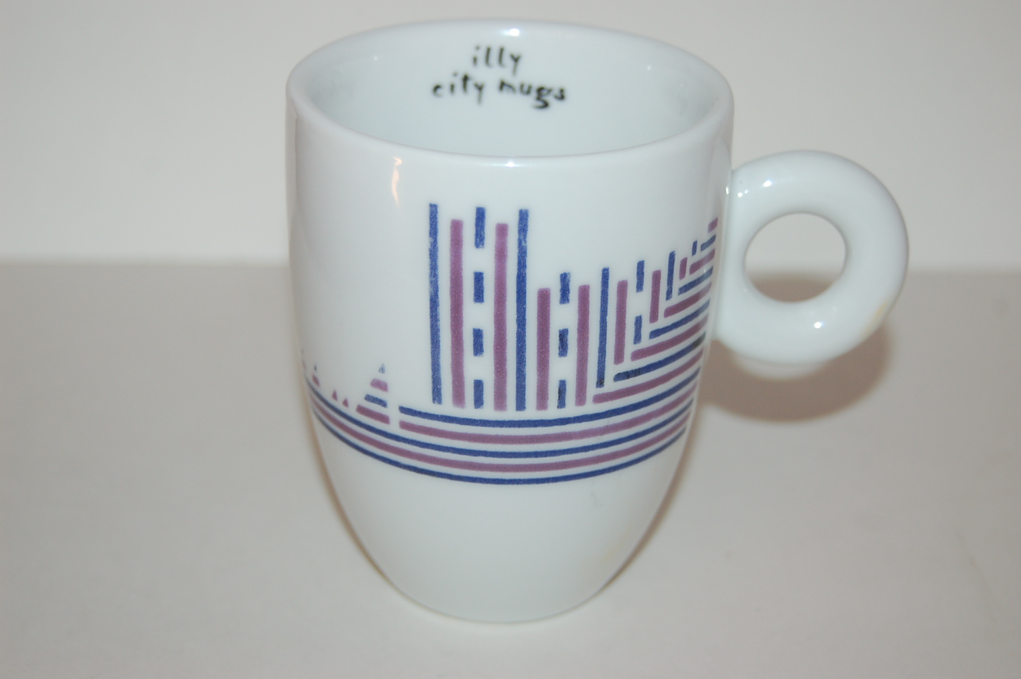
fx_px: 2125
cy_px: 340
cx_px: 510
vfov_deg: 18.1
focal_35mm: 75
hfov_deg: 27.0
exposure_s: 1/60
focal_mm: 50
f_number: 4.8
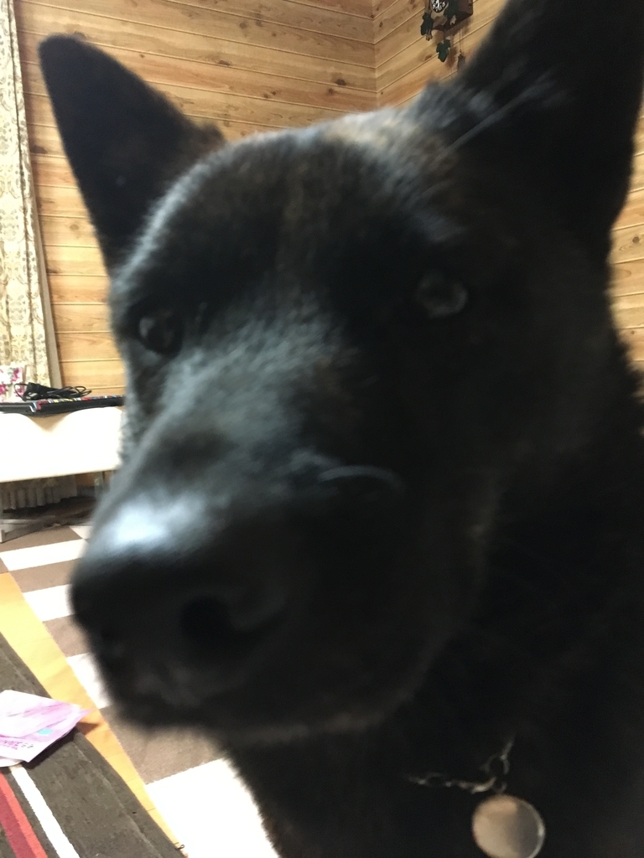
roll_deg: +3.4
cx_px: 322
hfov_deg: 48.2
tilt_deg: -6.2
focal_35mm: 29
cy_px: 429
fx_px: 719
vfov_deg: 61.7
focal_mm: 4.15
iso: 320
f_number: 2.2
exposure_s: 1/15
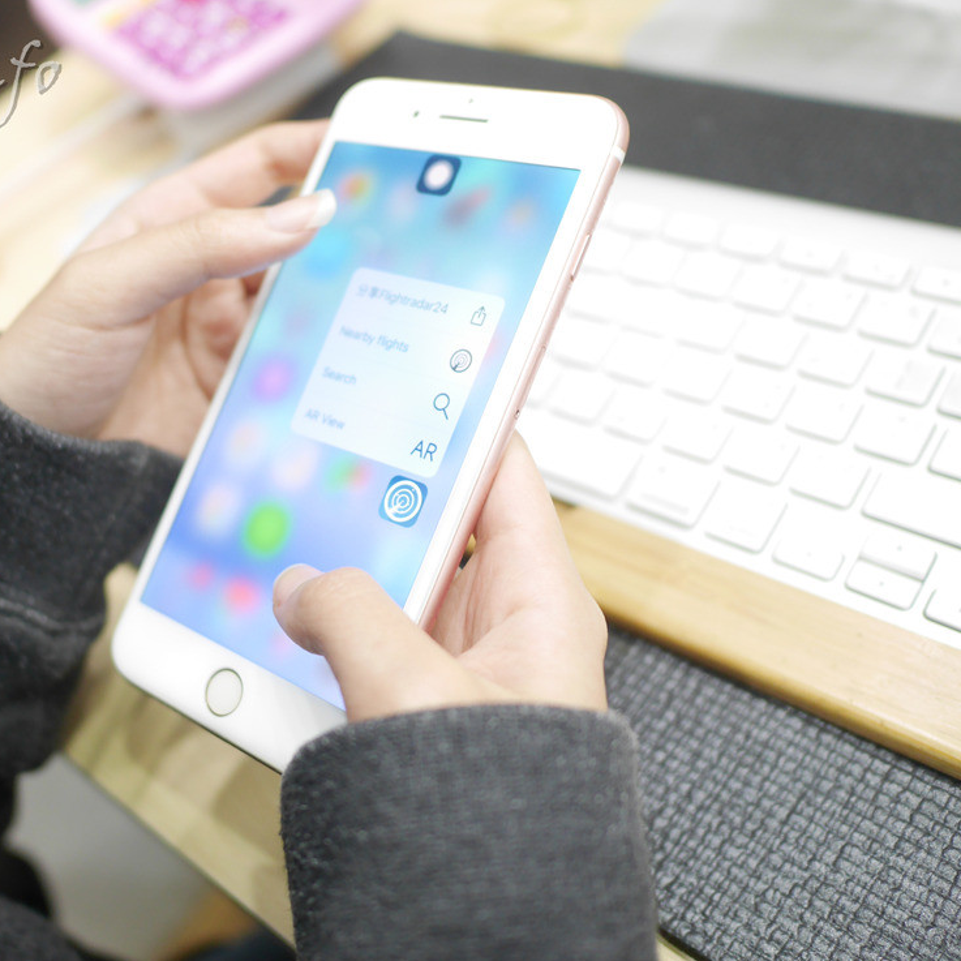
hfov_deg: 45.3
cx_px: 319
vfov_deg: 46.0
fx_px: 1131
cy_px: 477
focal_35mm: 36
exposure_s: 1/60
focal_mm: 15
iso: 640
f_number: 1.7
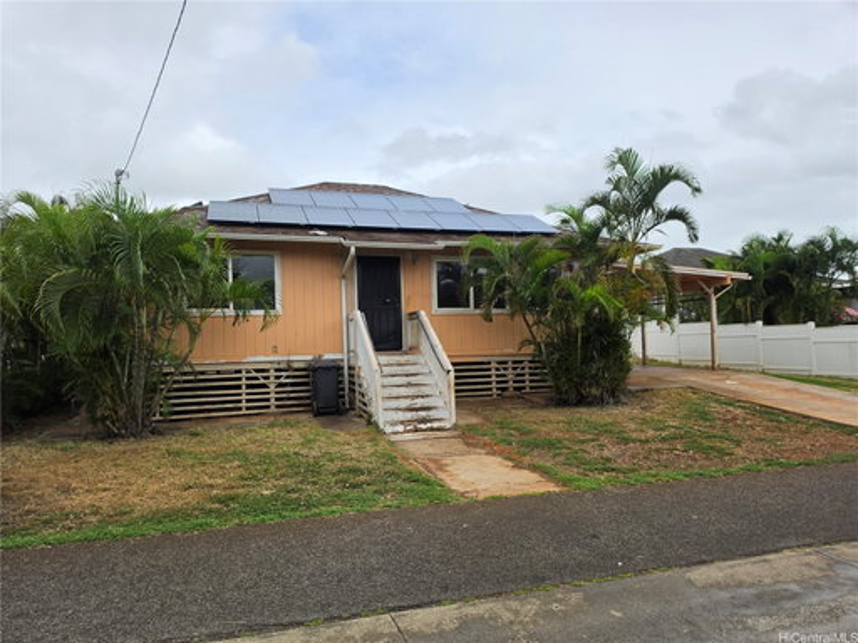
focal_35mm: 23
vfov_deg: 58.9
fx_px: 570
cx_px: 429
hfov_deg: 73.9
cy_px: 322
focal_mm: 6.5
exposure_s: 1/7329
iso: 64
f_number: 1.4
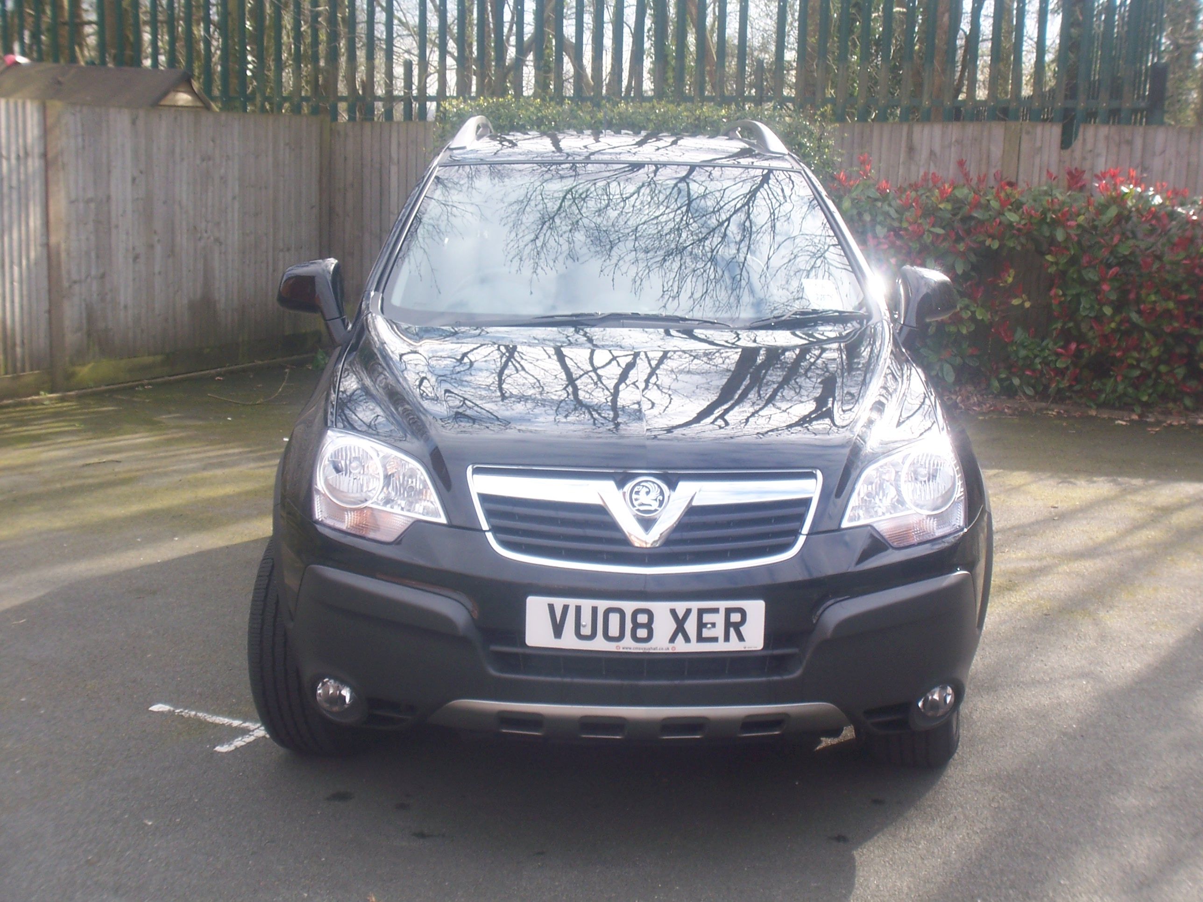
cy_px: 451
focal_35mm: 49
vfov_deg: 29.7
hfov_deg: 38.9
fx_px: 1703
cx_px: 602
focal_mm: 8
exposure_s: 1/100
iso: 64
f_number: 4
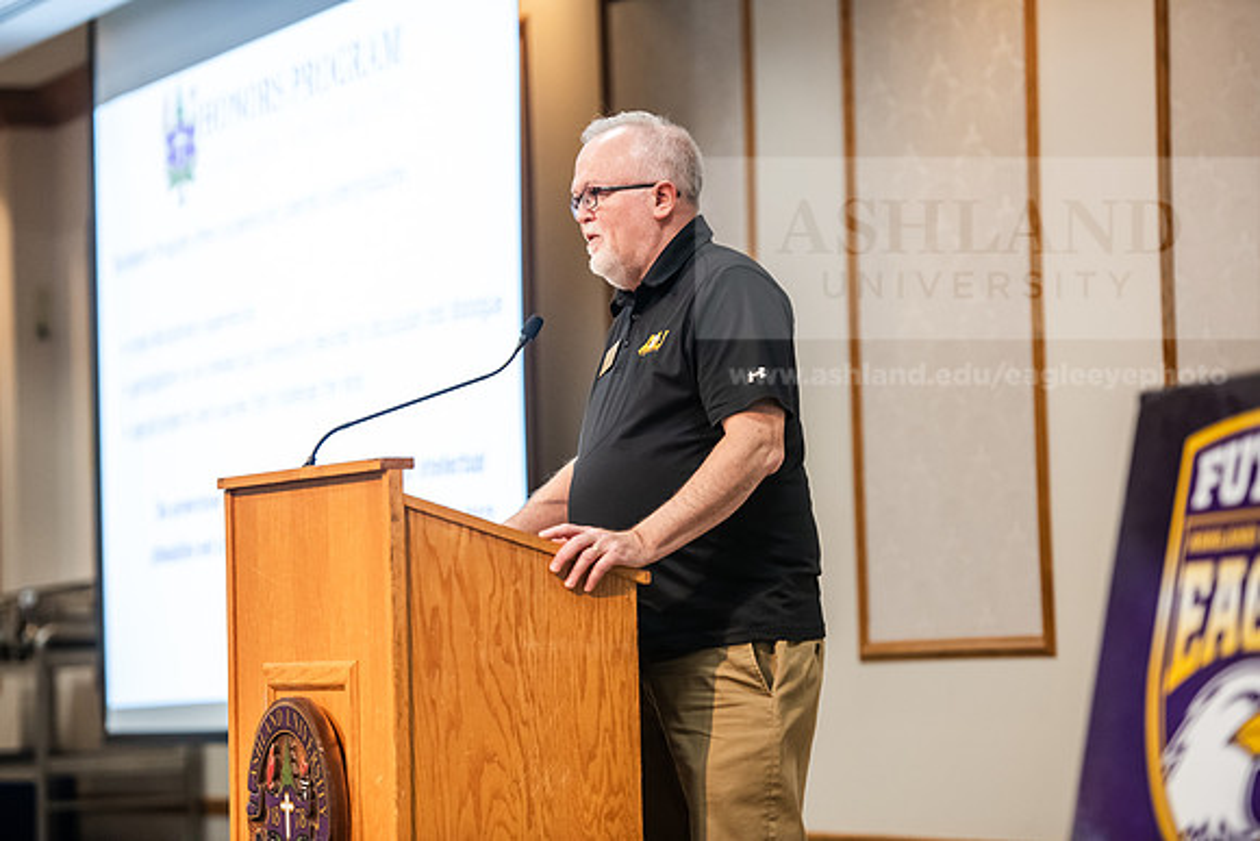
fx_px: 4376
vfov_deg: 11.0
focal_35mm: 125
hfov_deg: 16.4
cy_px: 420
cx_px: 630
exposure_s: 1/200
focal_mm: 125
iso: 2000
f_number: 3.2
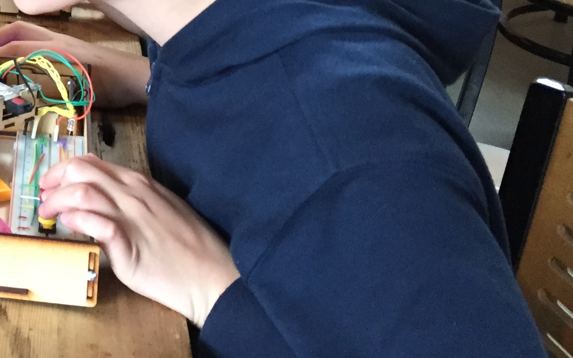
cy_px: -194
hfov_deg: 23.0
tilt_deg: -12.4
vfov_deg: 14.6
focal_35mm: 83
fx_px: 1296
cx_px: -103
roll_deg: -3.2
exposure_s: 1/30
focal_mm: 4.15
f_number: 2.2
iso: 160
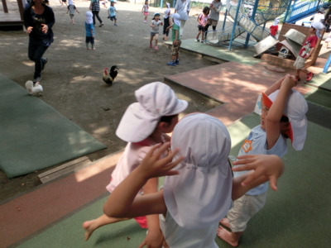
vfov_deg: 56.8
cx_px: 166
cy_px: 124
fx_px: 229
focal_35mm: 24
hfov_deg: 71.6
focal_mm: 4.24
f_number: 3
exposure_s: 1/200
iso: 80
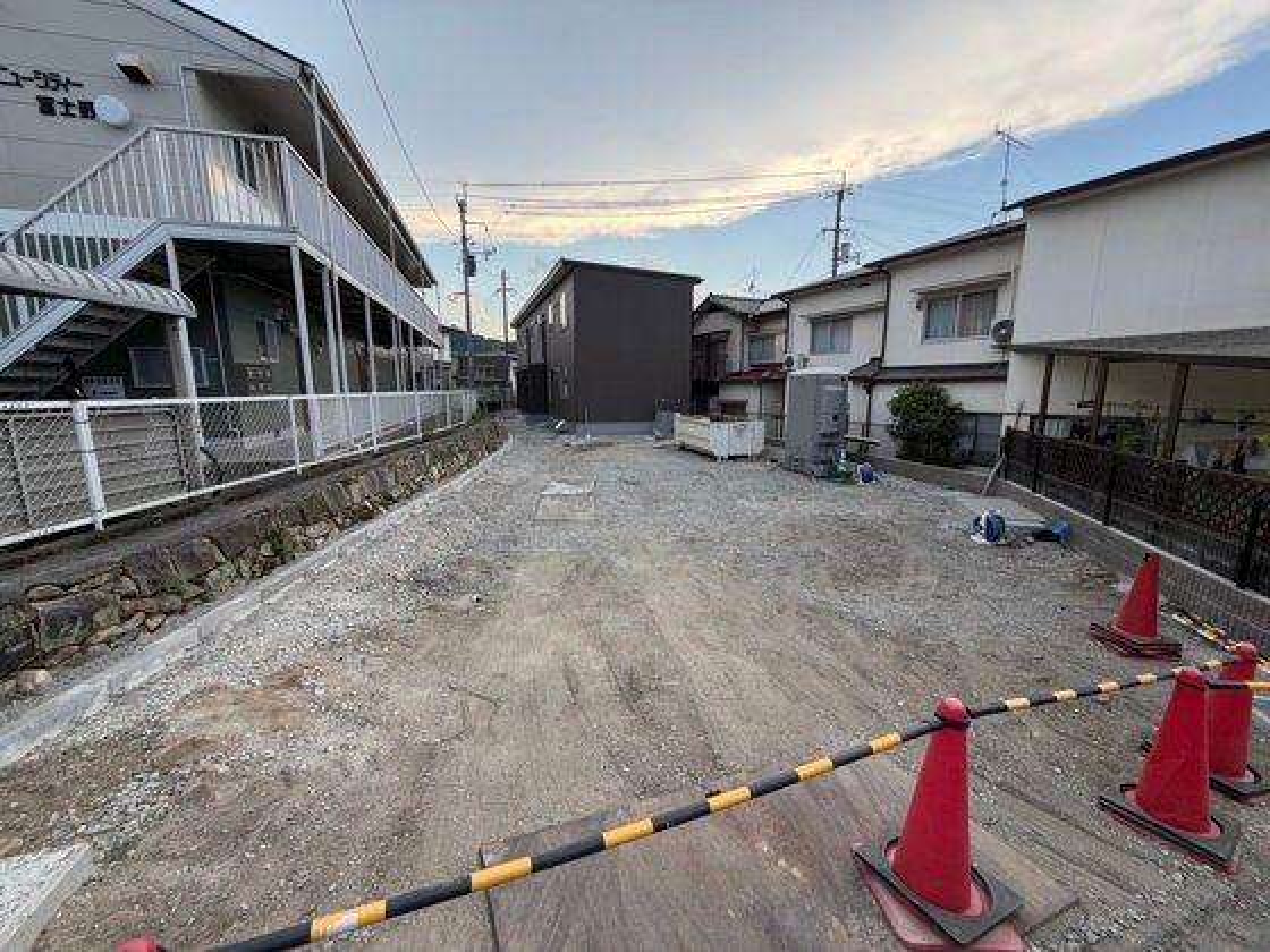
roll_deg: -0.5
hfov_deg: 102.1
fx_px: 514
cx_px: 635
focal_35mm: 14
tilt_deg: -10.4
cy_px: 476
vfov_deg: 85.7
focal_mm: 2.22
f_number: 2.2
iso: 64
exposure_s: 1/502
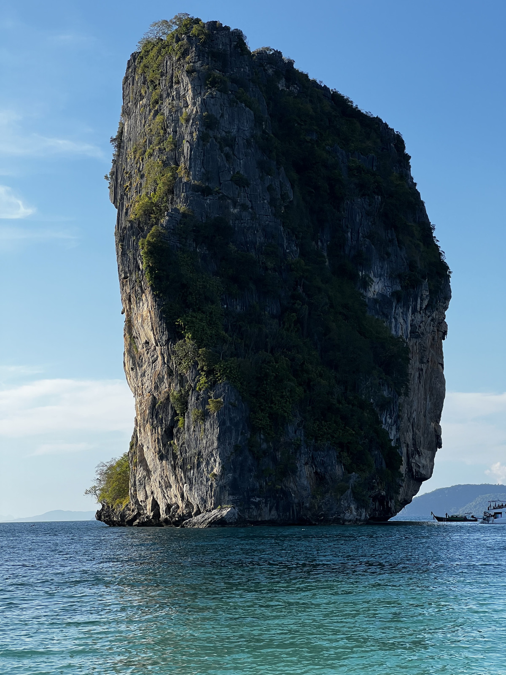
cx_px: 253
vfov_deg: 25.3
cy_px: 338
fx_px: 1501
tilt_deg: +7.4
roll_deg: +0.9
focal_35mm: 77
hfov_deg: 19.1
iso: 32
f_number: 2.8
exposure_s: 1/592
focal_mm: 9
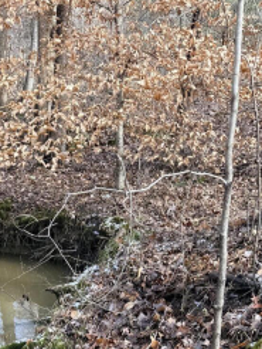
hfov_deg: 21.9
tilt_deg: -27.3
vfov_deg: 25.1
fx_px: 655
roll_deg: +2.1
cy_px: 472
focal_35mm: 65
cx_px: 7
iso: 80
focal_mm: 6.76
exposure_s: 1/347
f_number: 1.78
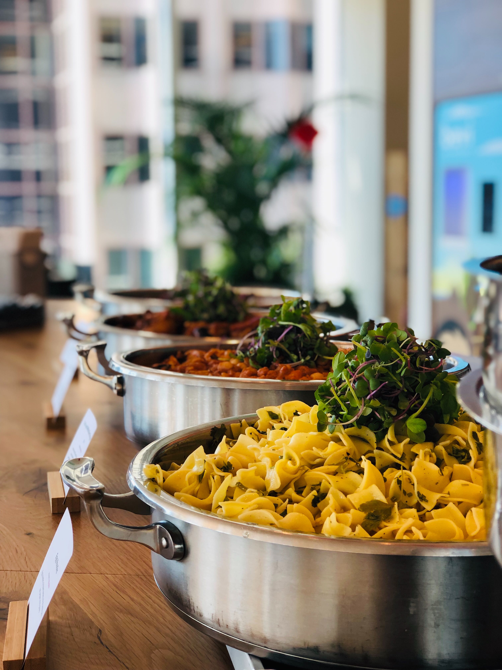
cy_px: 335
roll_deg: +0.3
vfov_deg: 33.8
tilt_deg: -7.8
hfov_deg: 25.7
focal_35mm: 57
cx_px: 251
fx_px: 1102
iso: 20
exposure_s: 1/40
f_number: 2.8
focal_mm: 6.6
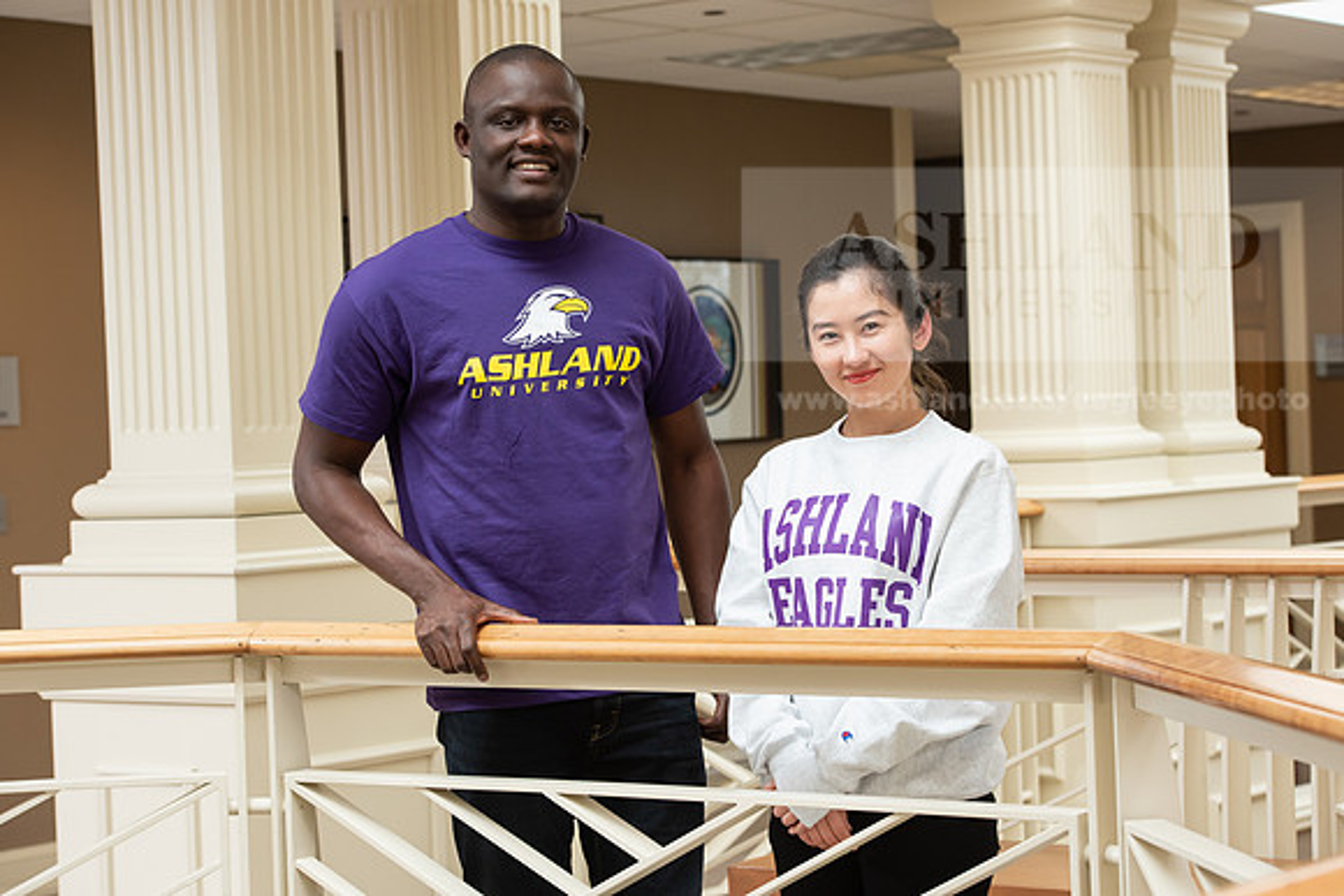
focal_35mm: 86
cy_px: 448
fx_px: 3211
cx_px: 672
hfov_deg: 23.6
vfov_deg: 15.9
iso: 1250
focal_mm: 86
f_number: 7.1
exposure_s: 1/200
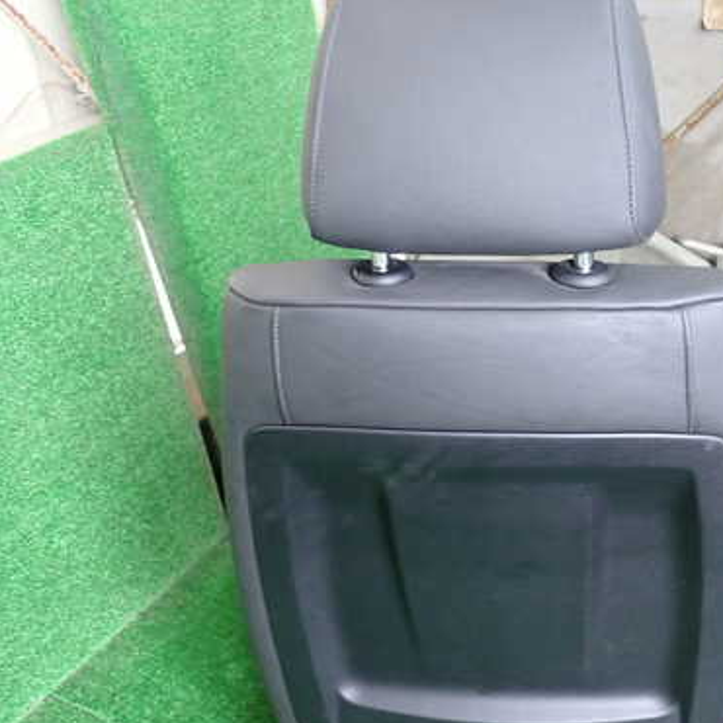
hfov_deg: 38.4
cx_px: 522
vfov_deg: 39.1
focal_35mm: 43
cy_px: 391
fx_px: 1016
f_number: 2.3
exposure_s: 1/30
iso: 250
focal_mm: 5.4
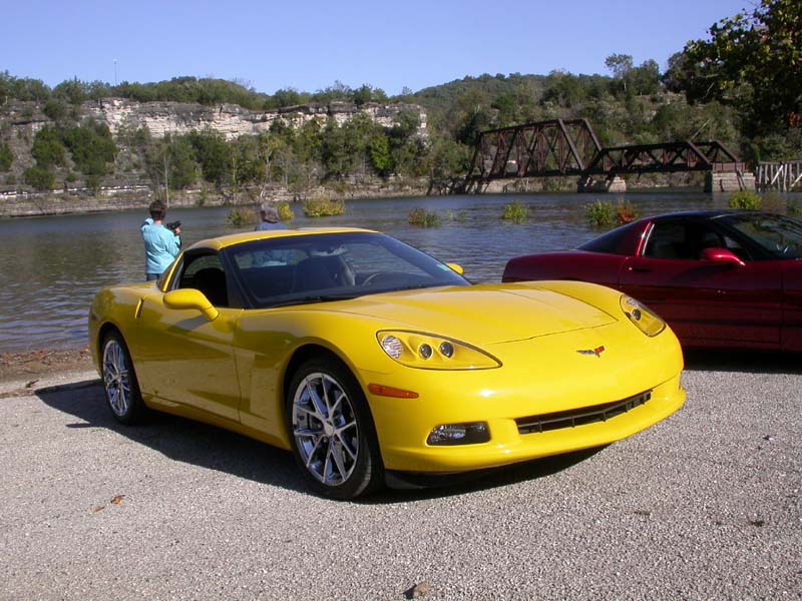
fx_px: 880
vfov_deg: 37.7
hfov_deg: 49.0
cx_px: 401
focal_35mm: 38
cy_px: 300
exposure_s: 1/337
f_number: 7.5
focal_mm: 7.85
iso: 100
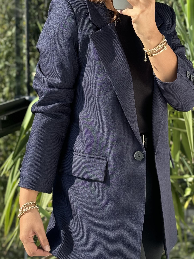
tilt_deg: -21.8
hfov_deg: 17.7
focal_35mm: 83
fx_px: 620
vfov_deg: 23.5
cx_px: 131
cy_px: 113
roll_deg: -1.1
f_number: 1.78
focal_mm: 6.76
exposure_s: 1/507
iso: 64
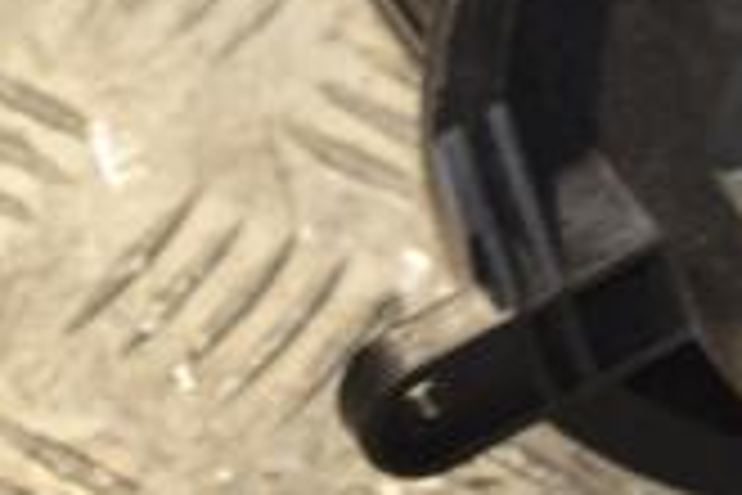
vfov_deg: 4.6
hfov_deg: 6.8
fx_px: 6179
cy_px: -212
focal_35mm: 300
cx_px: 904
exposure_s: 1/60
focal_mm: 55
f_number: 5.6
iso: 500
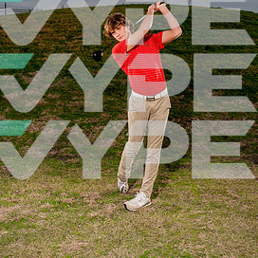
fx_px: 379
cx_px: 117
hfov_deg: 37.5
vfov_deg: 37.1
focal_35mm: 45
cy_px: 83
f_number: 4
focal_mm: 32
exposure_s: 1/1000
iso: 100
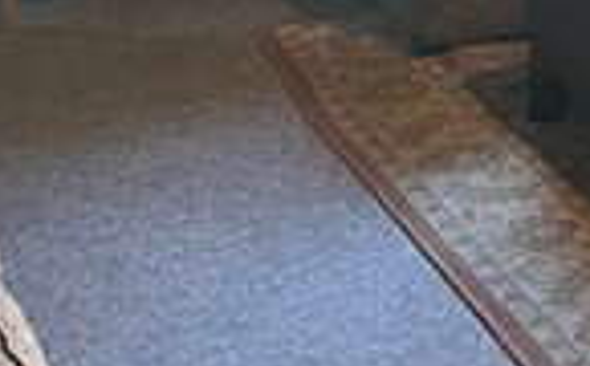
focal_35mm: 122
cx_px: 1062
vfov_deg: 9.6
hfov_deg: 14.9
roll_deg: -1.7
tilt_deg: -5.8
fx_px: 1958
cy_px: -496
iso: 500
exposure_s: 1/60
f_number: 1.6
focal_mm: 5.1
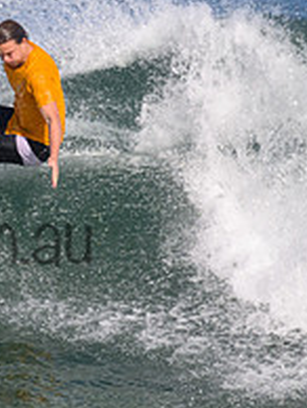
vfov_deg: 0.9
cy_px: 216
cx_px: -130
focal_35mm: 2298
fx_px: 27114
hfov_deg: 0.6
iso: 1250
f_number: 11
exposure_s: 1/2000
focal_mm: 800
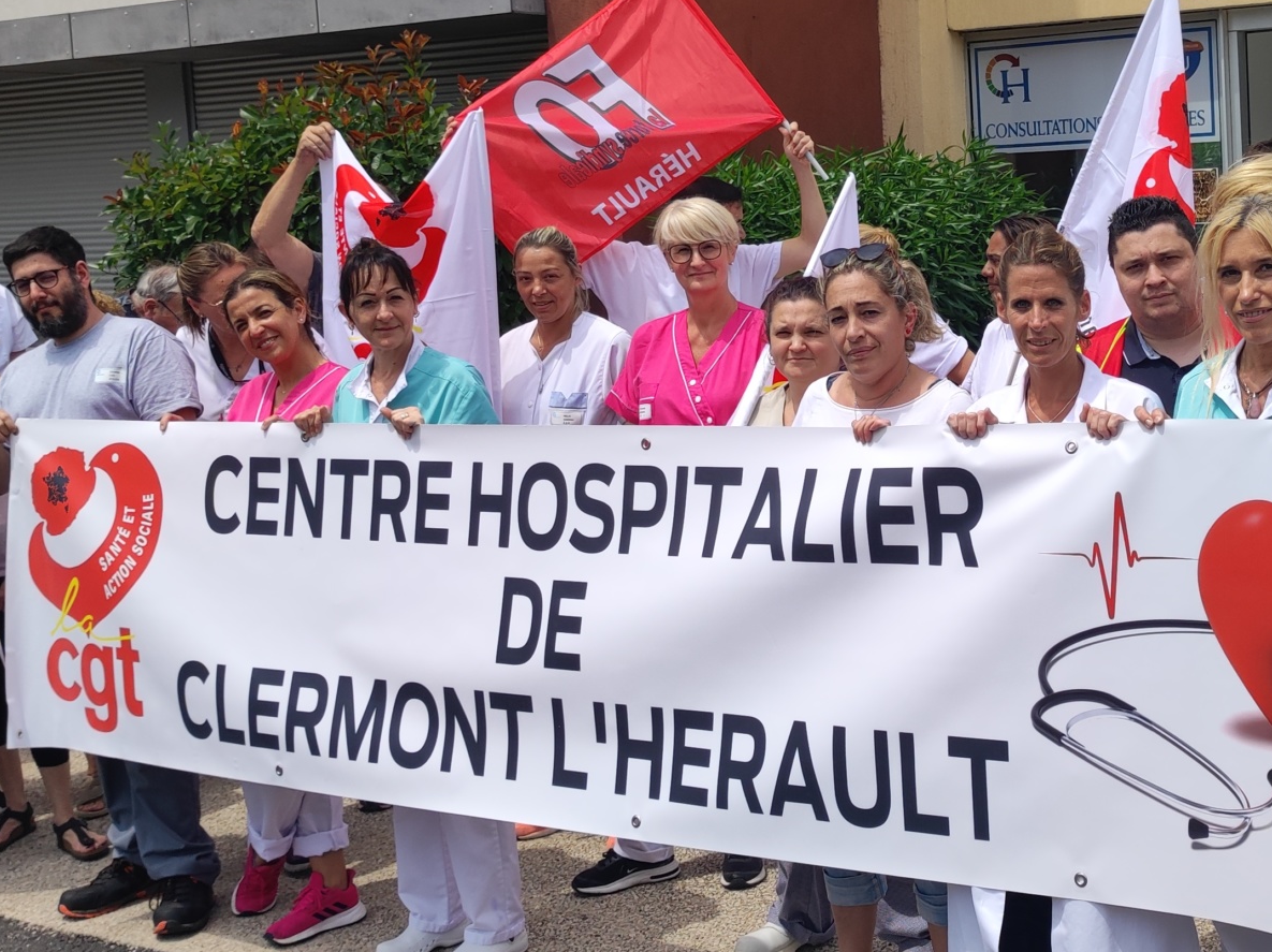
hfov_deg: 35.0
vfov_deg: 26.9
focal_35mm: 54
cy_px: 332
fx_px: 1983
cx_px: 906
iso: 50
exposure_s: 1/764
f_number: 1.79
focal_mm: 4.7
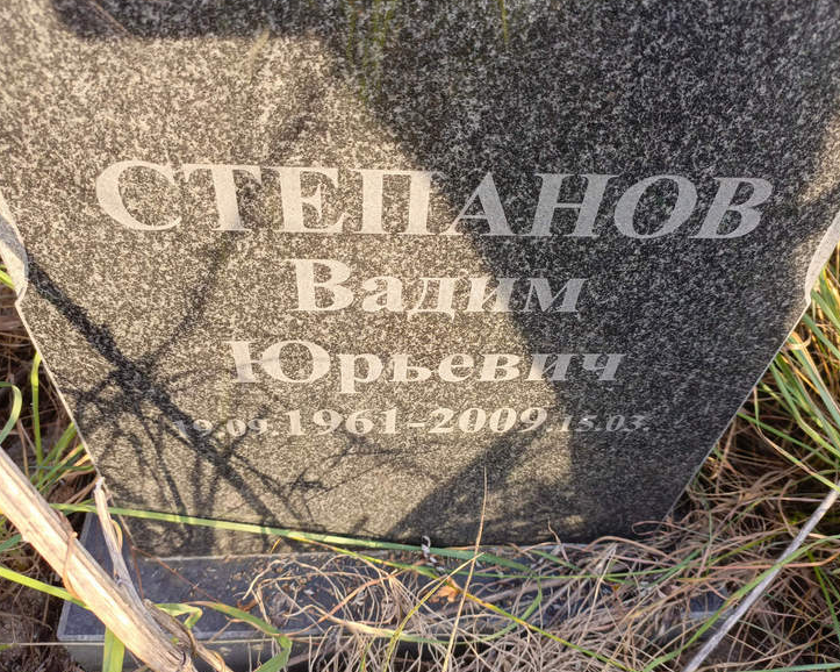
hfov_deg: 64.1
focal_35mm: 27
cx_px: 430
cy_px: 341
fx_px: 671
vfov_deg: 53.2
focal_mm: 4.76
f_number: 1.69
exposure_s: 1/100
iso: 207
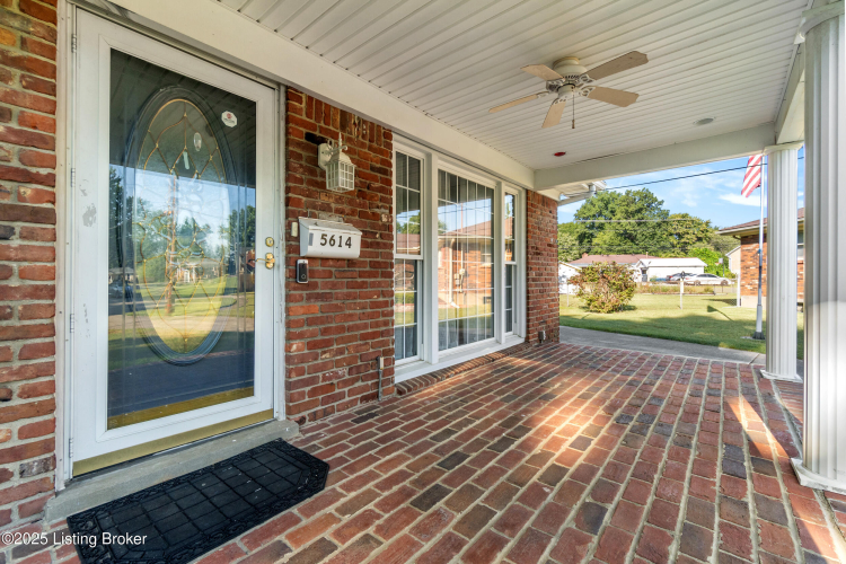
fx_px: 352
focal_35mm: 15
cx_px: 423
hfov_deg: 100.4
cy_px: 282
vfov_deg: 77.3
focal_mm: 10
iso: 400
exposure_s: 1/100
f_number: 7.1
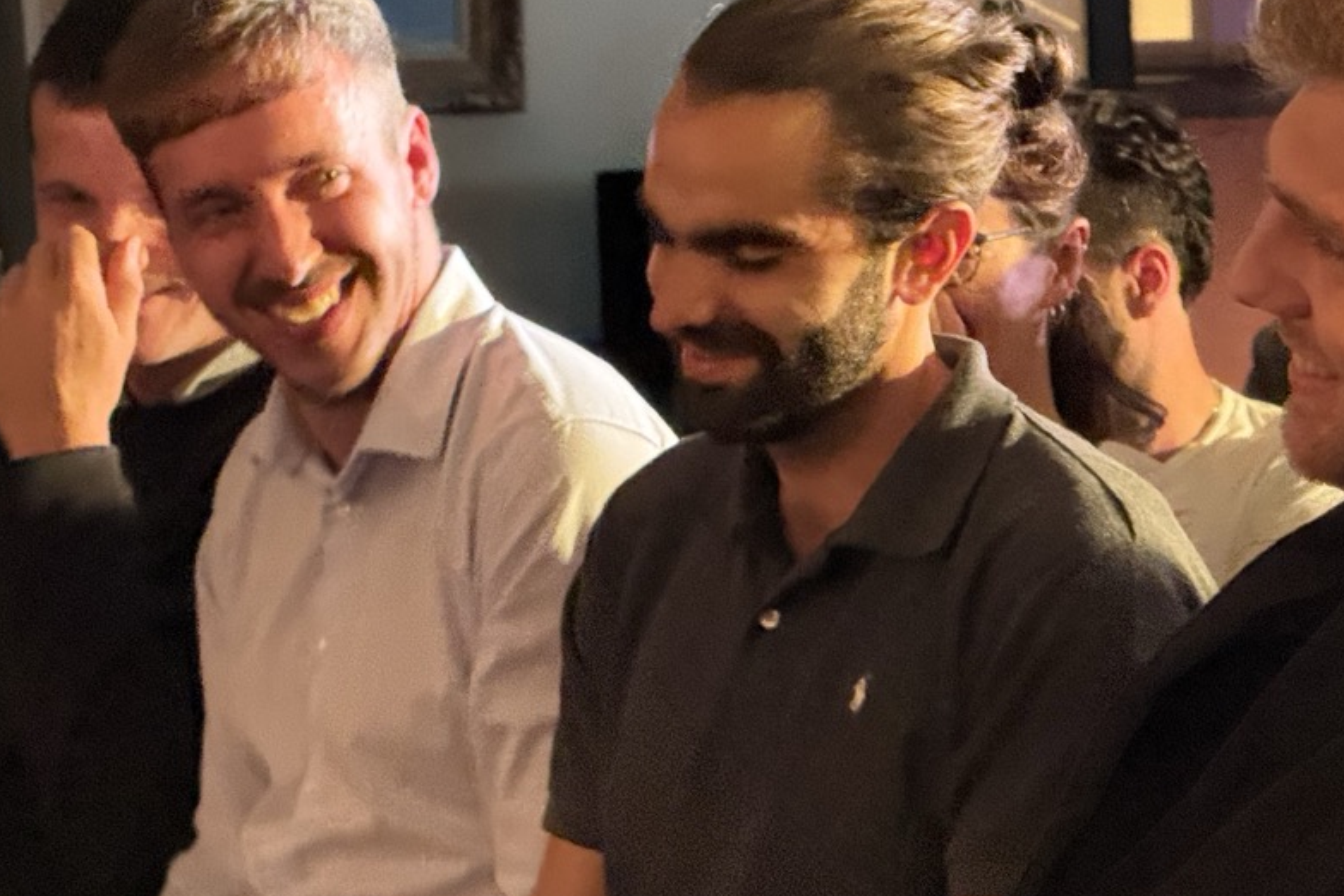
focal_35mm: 204
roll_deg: +1.3
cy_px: 345
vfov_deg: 6.7
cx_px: 860
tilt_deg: -2.1
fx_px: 7615
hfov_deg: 10.1
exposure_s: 1/30
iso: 2000
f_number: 2.8
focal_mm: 15.66
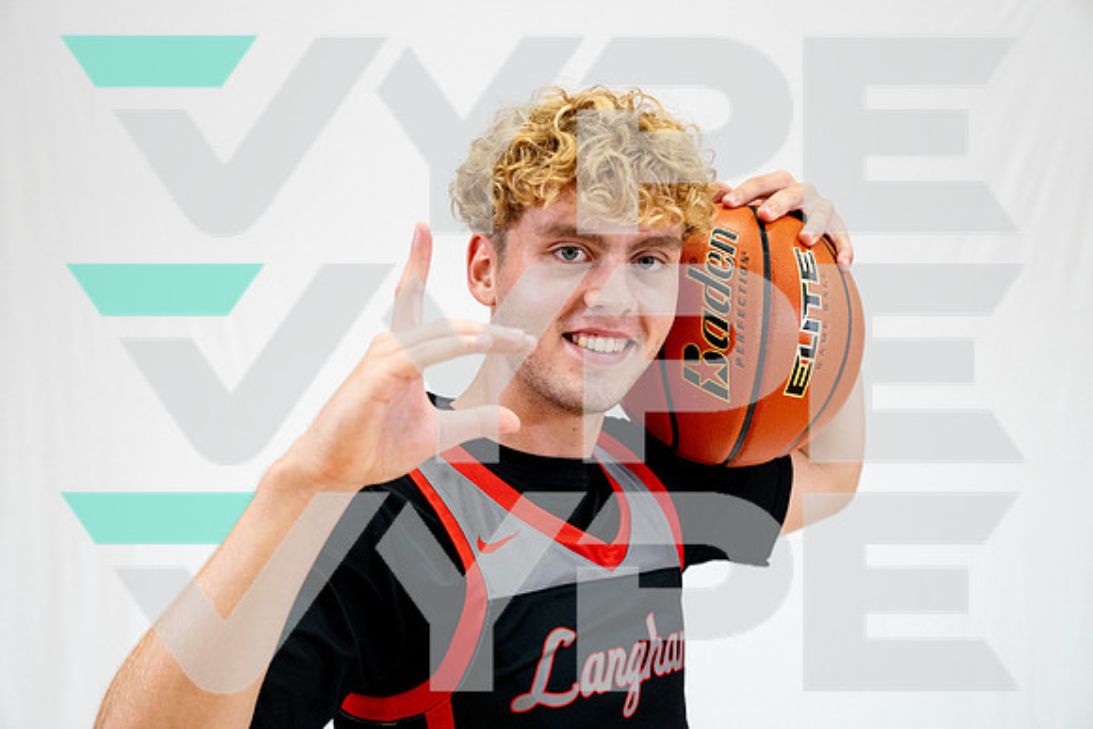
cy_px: 364
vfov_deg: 23.0
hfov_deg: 33.9
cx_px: 546
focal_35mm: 59
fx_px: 1792
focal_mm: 59
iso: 2500
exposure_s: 1/400
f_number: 5
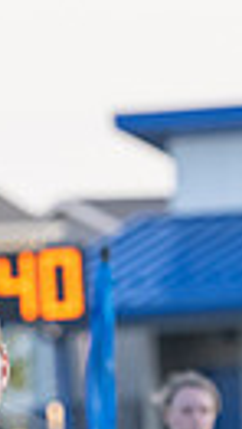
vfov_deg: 2.4
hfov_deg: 1.4
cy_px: 462
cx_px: -121
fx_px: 10018
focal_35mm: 881
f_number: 4
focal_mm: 122
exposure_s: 1/1000
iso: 800
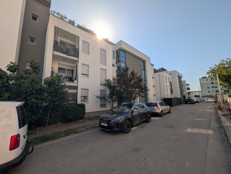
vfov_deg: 94.7
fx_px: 80
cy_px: 87
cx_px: 116
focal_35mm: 12
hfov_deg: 110.5
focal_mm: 2.02
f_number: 1.7
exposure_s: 1/5848
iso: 49
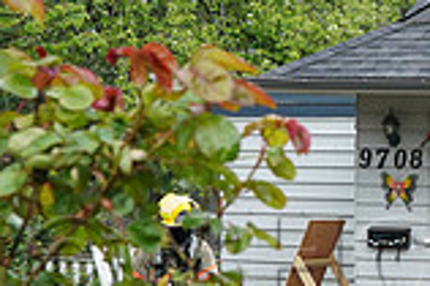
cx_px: 683
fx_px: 2195
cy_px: 236
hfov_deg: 10.7
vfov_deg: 7.4
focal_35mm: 184
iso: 640
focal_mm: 50
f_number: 7.1
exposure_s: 1/500
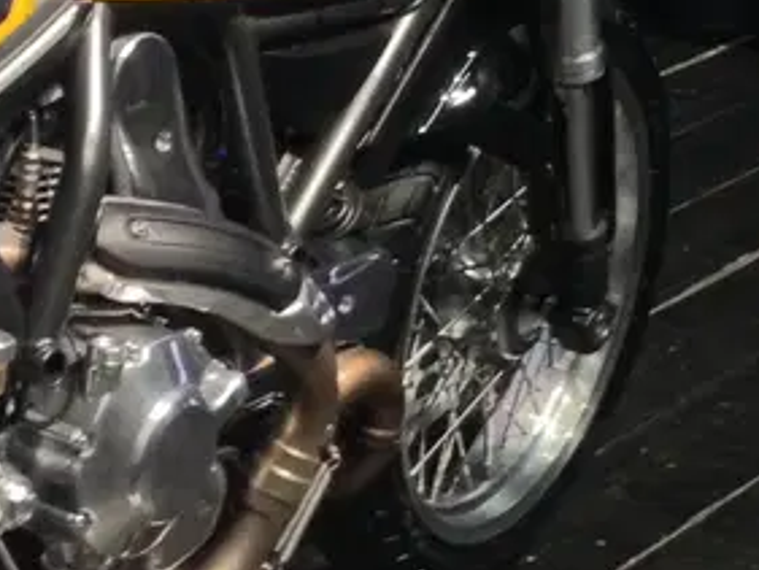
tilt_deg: -25.2
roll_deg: -2.5
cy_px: 430
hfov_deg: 13.9
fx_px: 3093
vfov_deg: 10.5
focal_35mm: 141
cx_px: 97
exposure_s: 1/20
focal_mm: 4.12
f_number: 2.4
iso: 250
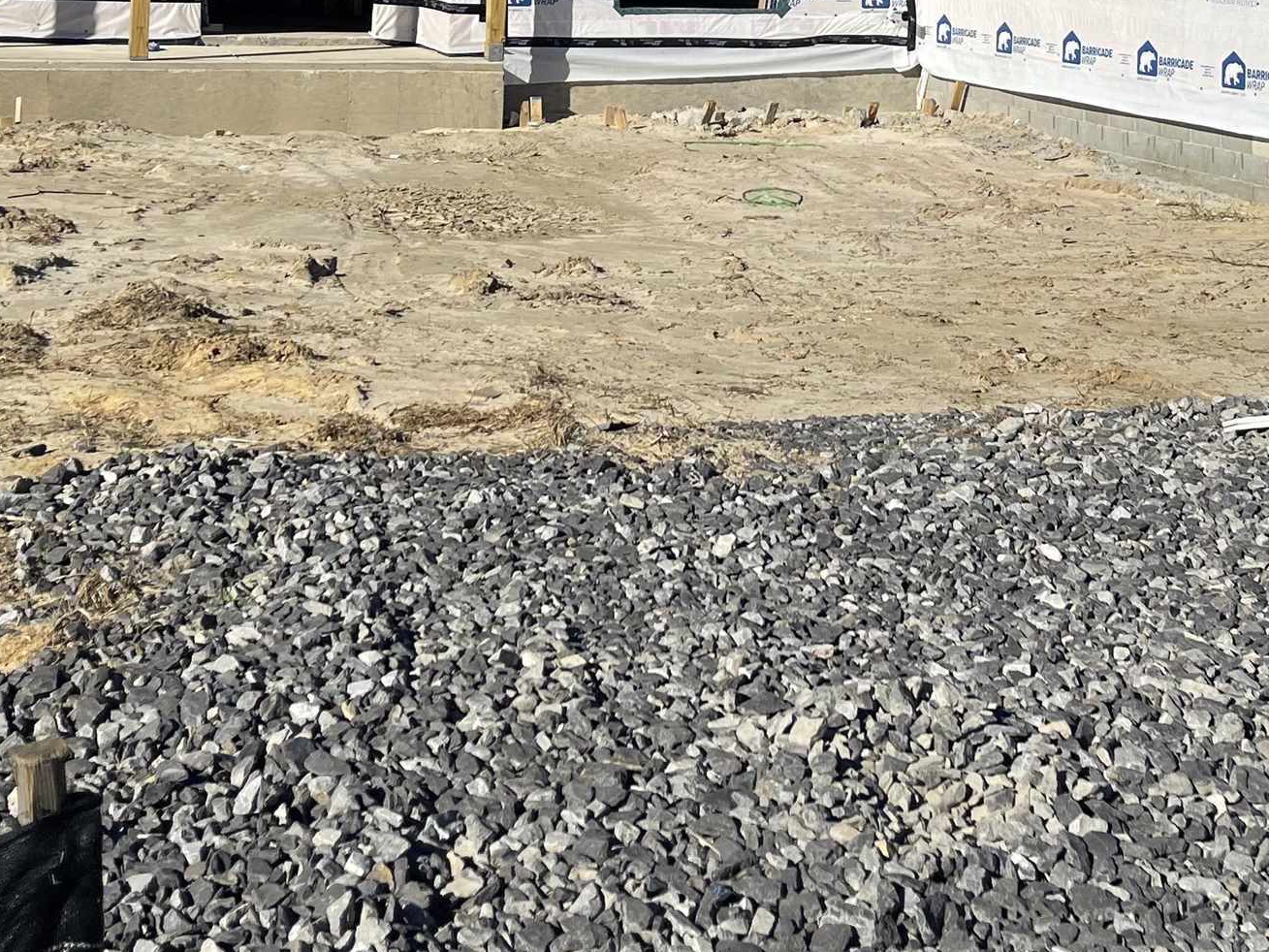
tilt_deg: -1.8
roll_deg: -2.3
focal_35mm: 61
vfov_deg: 22.4
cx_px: 796
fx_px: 2236
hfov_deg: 31.5
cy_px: -145
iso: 32
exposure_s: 1/5618
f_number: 1.6
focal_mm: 5.1
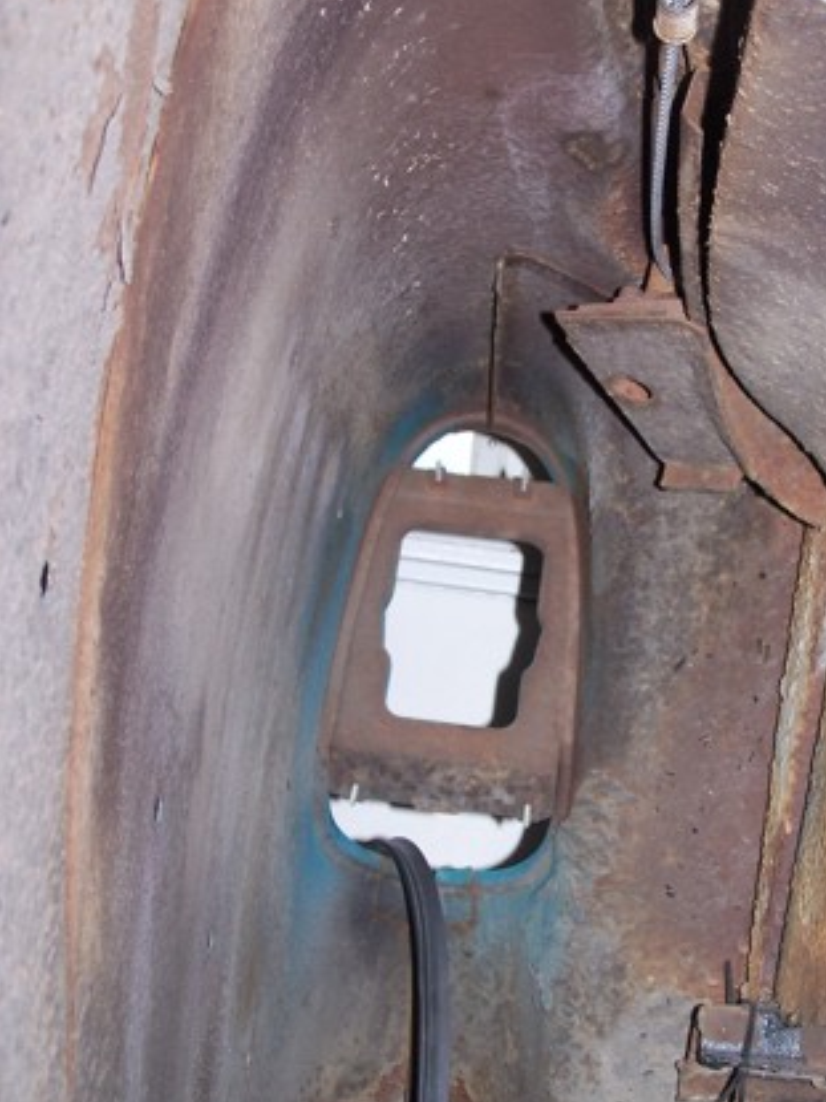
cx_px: 529
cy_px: 652
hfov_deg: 20.4
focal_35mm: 72
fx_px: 2292
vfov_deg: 27.0
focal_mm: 9.3
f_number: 3.2
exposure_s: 1/60
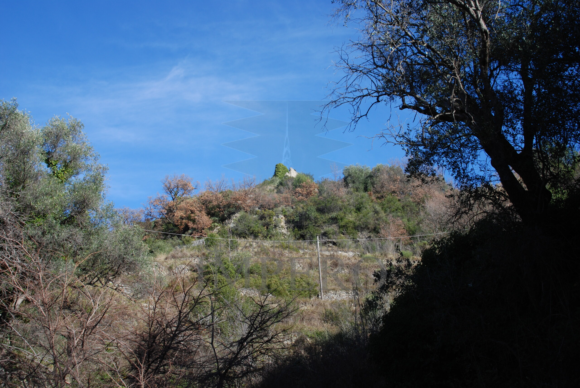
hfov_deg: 41.1
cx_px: 290
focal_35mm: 48
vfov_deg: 28.2
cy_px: 194
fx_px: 774
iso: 100
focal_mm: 32
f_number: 7.1
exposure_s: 1/200
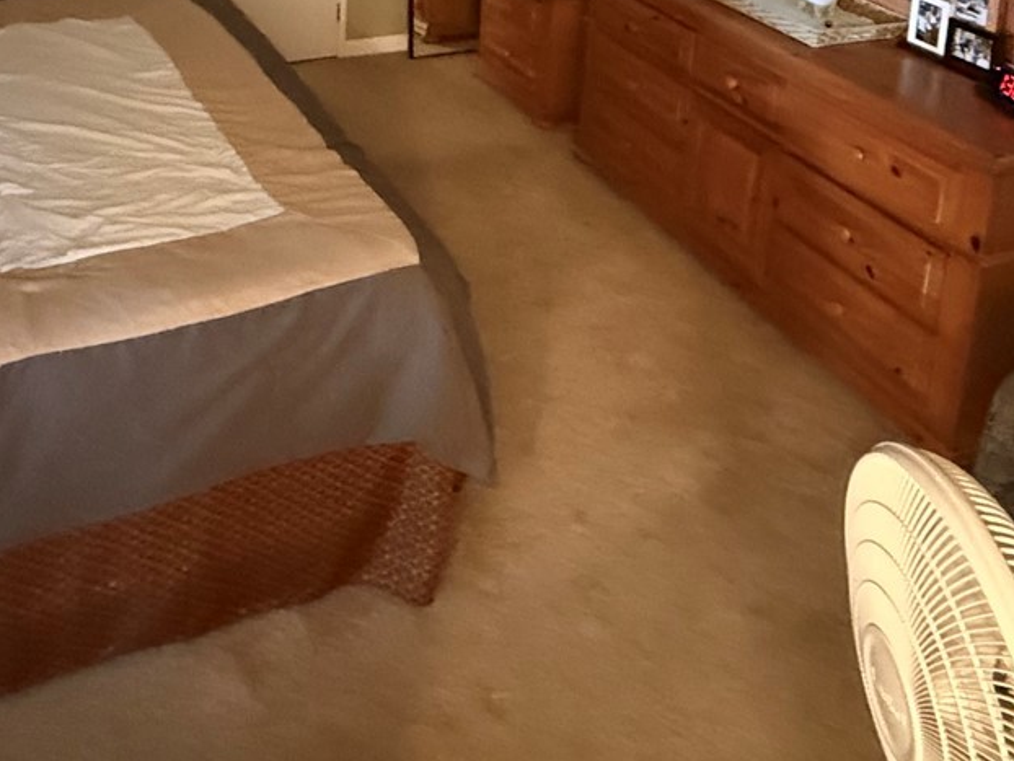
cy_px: -161
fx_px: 1055
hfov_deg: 50.5
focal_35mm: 36
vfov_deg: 32.5
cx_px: 349
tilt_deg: -8.9
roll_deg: -1.8
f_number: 2.2
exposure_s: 1/30
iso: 1600
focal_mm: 2.22
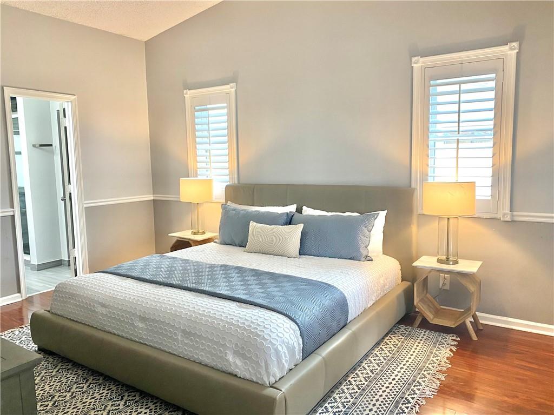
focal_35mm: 26
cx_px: 277
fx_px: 416
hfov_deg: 67.3
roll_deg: +1.6
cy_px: 208
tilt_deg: -6.2
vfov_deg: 53.1
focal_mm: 4.25
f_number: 1.8
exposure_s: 1/60
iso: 125
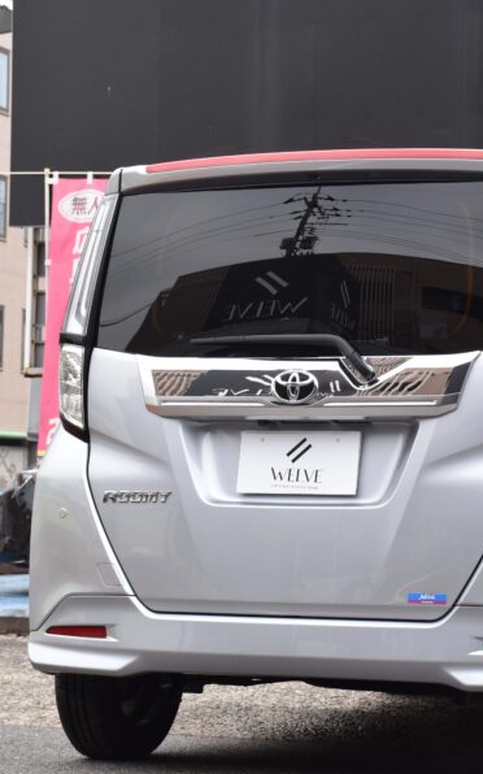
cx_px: 397
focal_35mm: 97
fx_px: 2045
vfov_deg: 21.4
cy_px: 388
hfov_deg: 13.4
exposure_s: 1/250
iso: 360
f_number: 8
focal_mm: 42
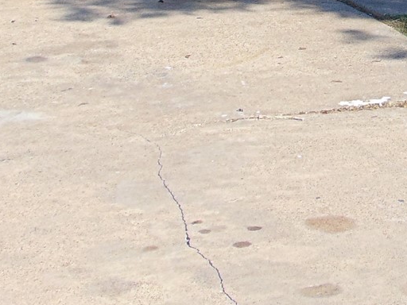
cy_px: -121
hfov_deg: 18.5
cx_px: 506
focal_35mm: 100
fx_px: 1176
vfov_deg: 14.1
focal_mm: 4.5
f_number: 7.7
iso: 80
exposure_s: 1/200
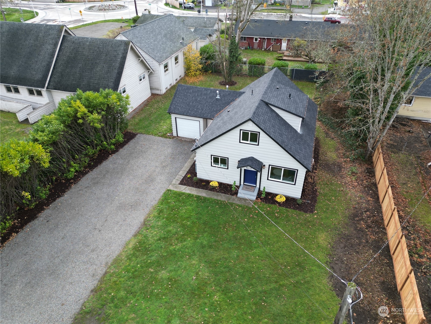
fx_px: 299
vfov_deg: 56.8
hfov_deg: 71.6
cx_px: 216
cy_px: 162
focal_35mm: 24
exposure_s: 1/350
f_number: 1.7
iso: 120
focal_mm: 6.72
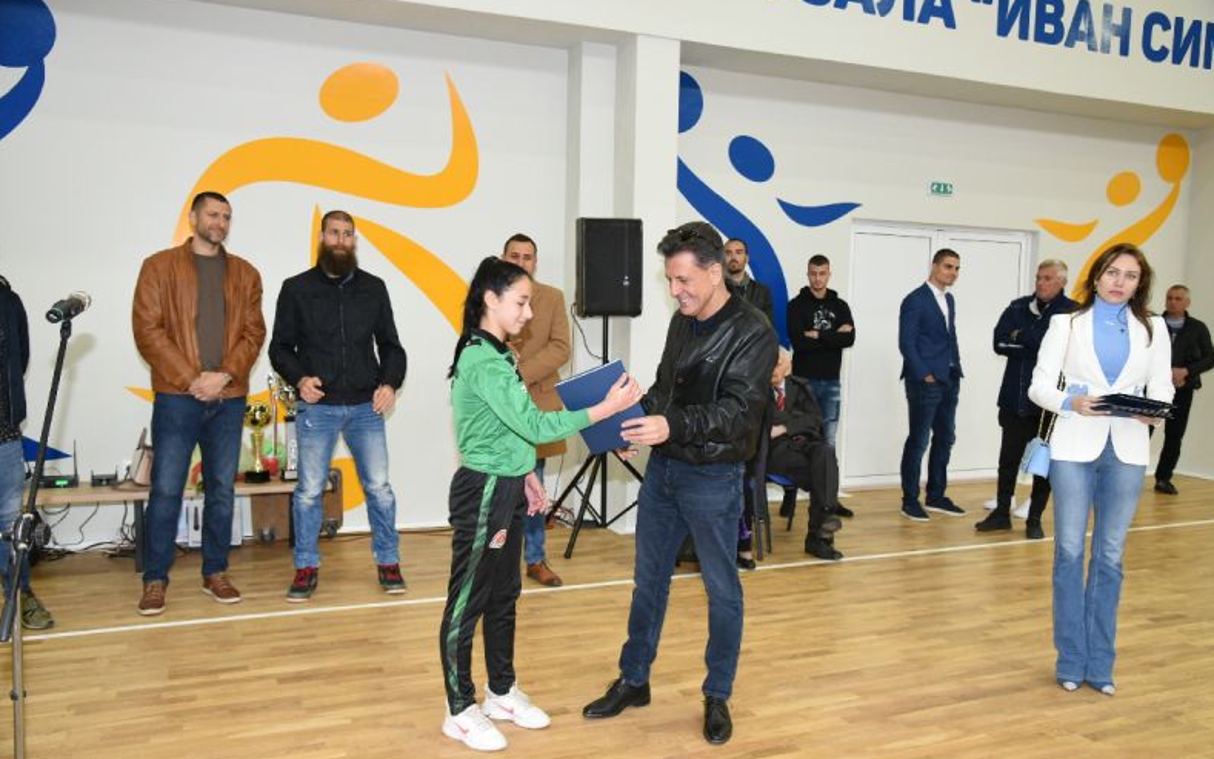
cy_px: 403
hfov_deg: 61.2
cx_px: 614
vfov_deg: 40.6
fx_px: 1026
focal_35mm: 31
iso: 1400
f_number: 5.6
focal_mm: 30
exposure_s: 1/200
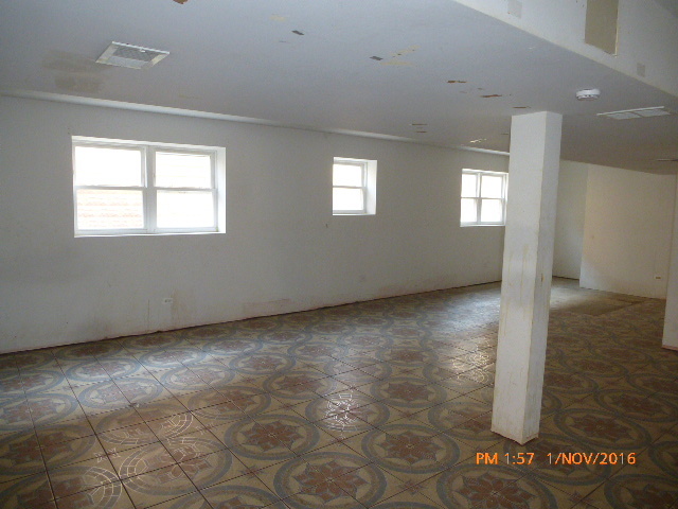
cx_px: 339
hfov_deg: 71.6
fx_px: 470
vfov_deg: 56.8
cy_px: 254
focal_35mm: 24
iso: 500
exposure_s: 1/60
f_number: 3.3
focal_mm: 4.3
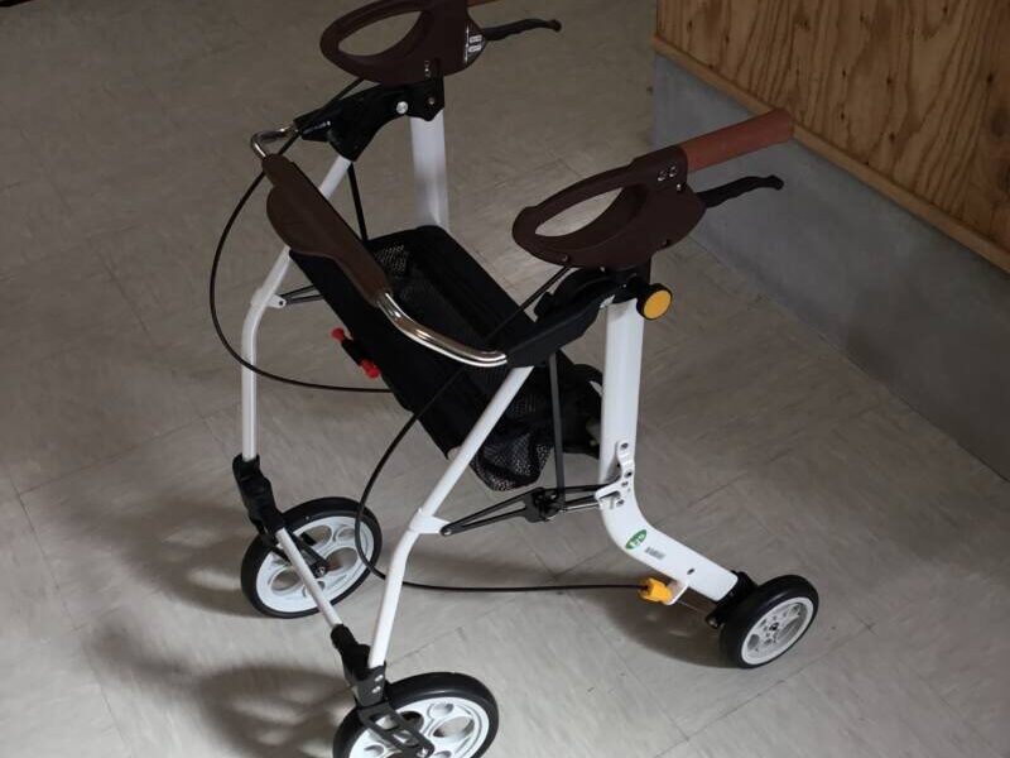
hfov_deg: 58.4
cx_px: 505
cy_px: 379
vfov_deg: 45.4
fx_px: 904
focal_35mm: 31
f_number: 2.4
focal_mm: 3.3
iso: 32
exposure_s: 1/60
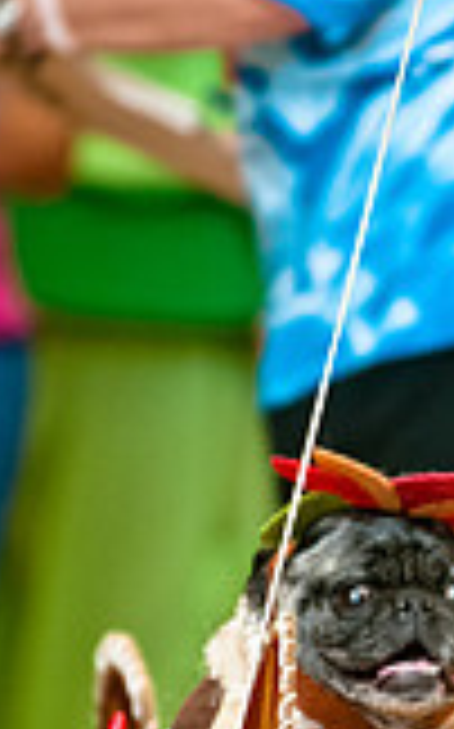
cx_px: 528
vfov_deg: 2.5
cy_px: 644
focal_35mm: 851
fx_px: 16877
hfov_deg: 1.5
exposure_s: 1/200
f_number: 2.8
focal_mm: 200
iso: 200
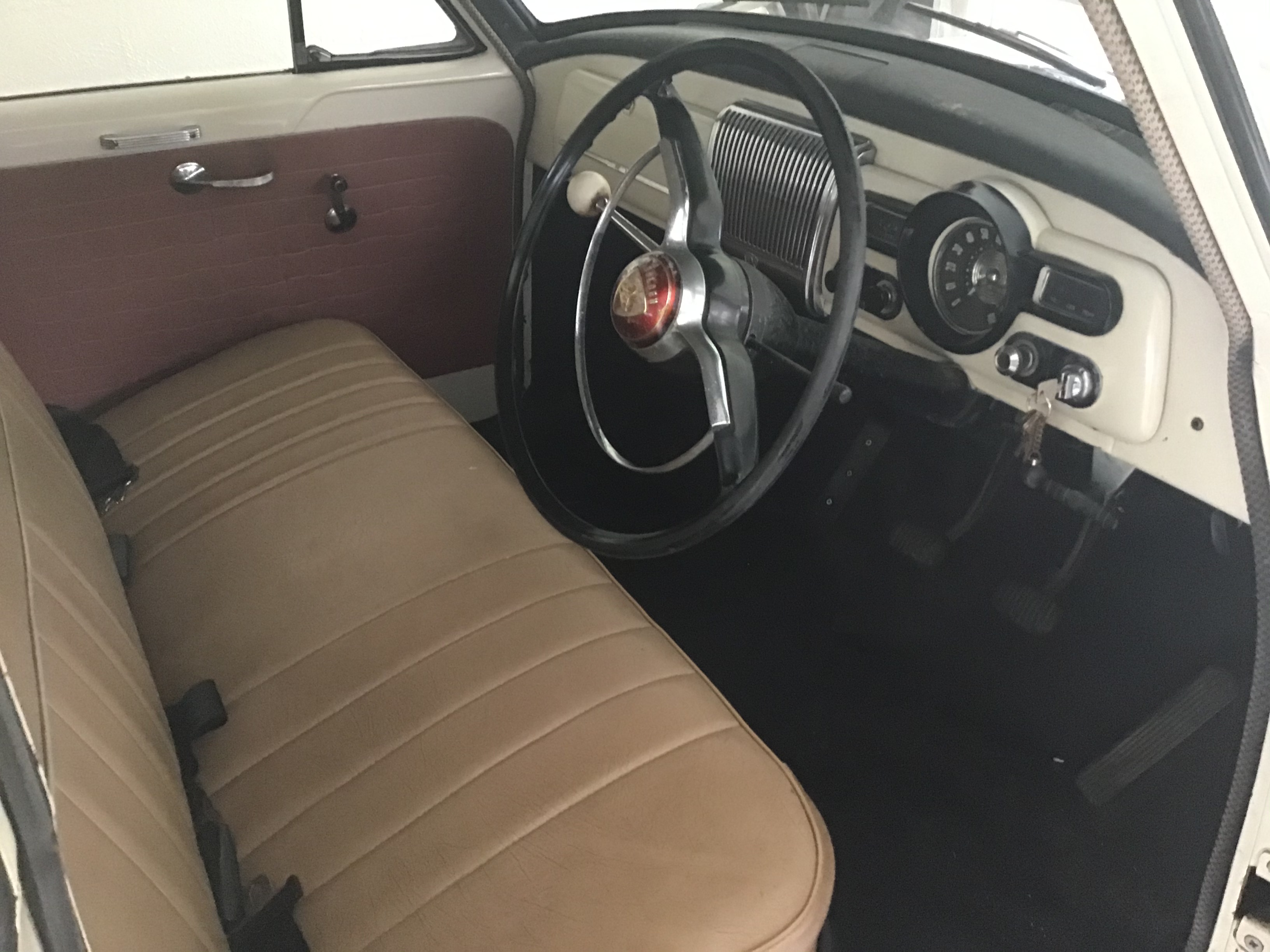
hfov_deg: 58.4
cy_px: 476
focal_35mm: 31
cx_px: 635
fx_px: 1137
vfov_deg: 45.4
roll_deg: -0.1
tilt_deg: -30.6
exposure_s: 1/17
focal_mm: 3.3
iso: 200
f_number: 2.4
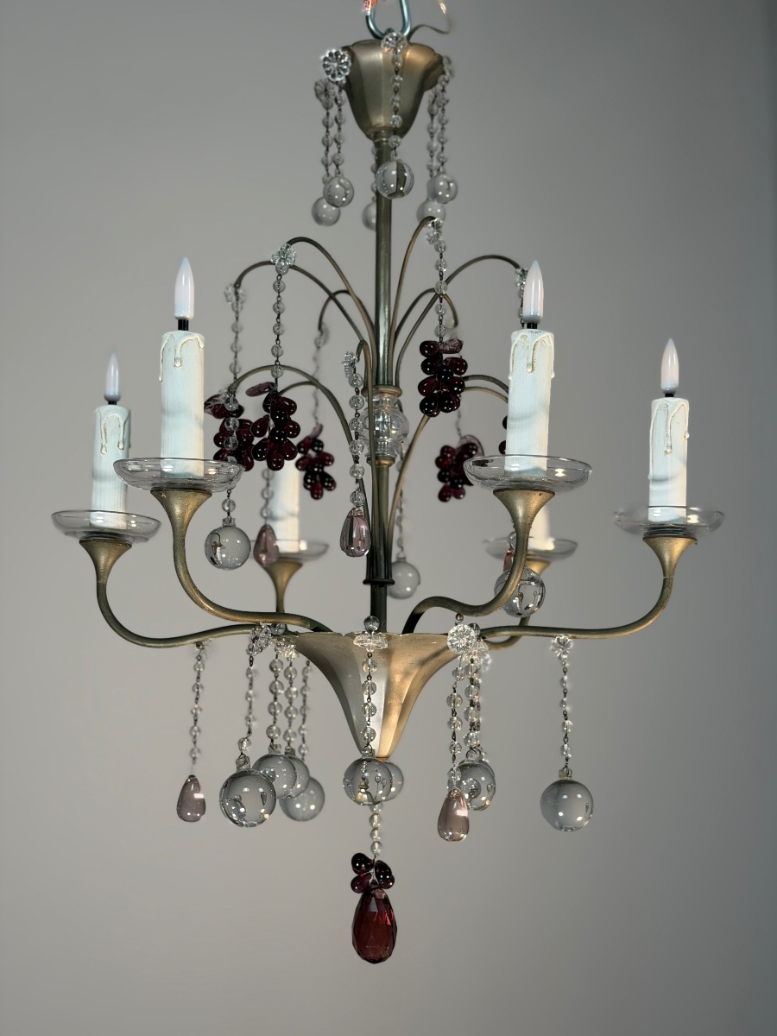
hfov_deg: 30.3
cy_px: 518
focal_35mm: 48
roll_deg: -0.8
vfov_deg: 39.7
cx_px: 388
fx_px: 1437
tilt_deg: +9.5
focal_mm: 6.76
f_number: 1.78
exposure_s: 1/96
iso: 100
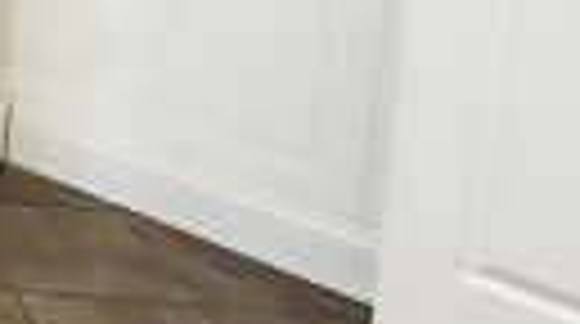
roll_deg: -0.7
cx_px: -564
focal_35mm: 79
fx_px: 1213
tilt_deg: -6.6
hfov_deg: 18.4
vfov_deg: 13.4
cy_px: -284
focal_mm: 2.22
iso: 400
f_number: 2.2
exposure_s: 1/60
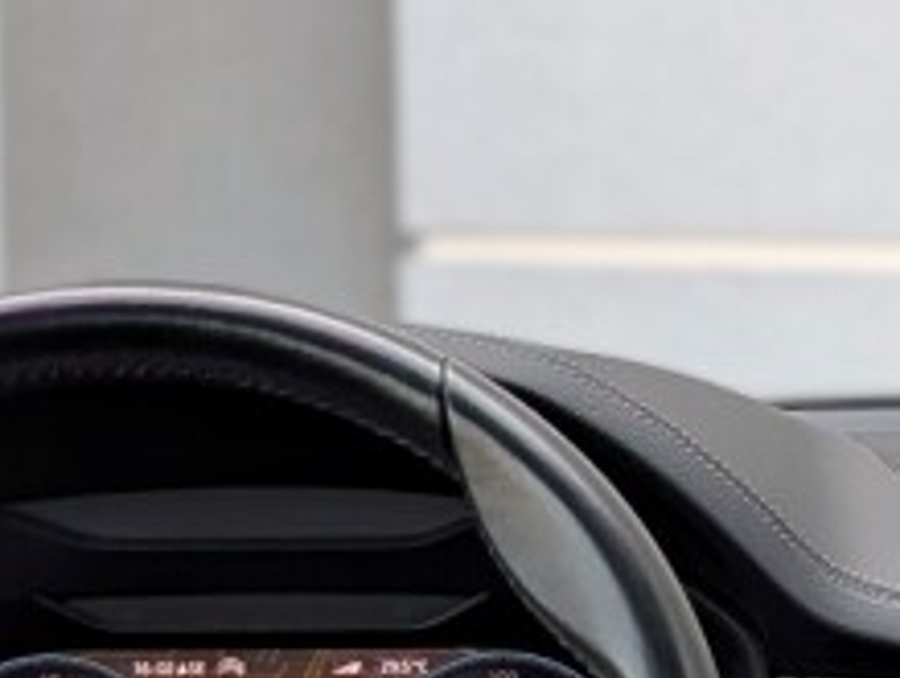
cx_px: 1364
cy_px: 518
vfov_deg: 8.5
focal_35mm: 175
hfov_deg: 10.8
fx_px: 4557
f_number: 1.7
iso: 30
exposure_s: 1/127
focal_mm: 4.53
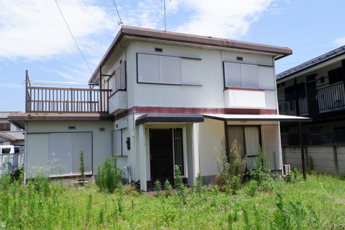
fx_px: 278
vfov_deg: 45.0
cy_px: 115
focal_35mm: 29
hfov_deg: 63.7
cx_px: 172
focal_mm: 19.2
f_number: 13
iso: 200
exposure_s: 1/140
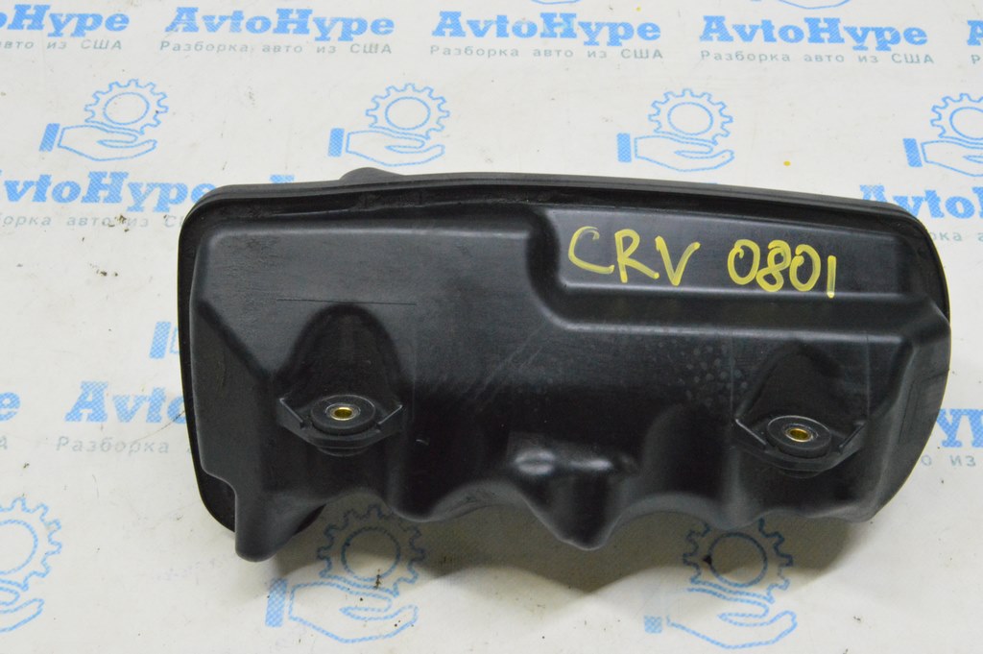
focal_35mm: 42
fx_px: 1146
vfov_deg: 31.8
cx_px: 492
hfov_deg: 46.4
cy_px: 327
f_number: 20
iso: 6400
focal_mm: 28
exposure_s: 1/15
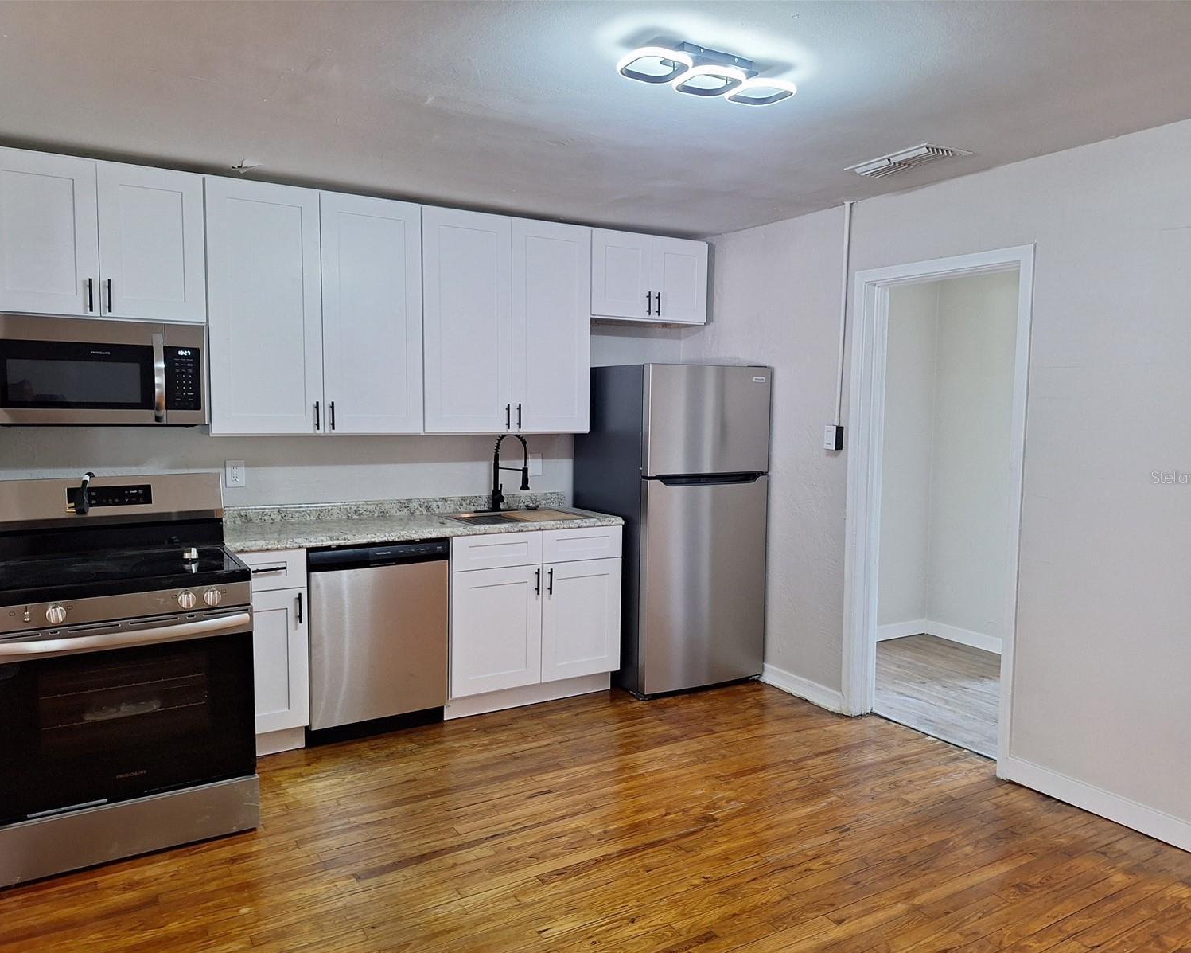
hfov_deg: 70.3
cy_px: 477
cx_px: 590
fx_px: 846
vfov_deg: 58.8
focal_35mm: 24
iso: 100
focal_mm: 5.54
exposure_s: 1/40
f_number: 1.8
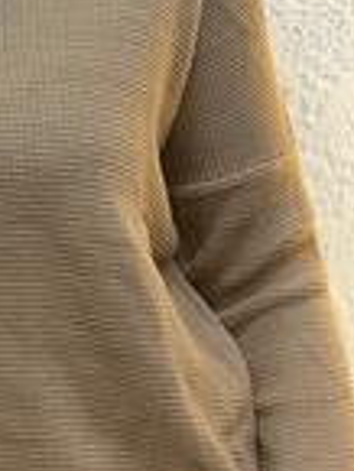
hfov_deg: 10.6
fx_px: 1865
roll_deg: +1.2
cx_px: -104
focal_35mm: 137
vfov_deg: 14.2
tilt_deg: -4.6
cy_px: 47
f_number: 1.78
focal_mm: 6.76
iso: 80
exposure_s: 1/100
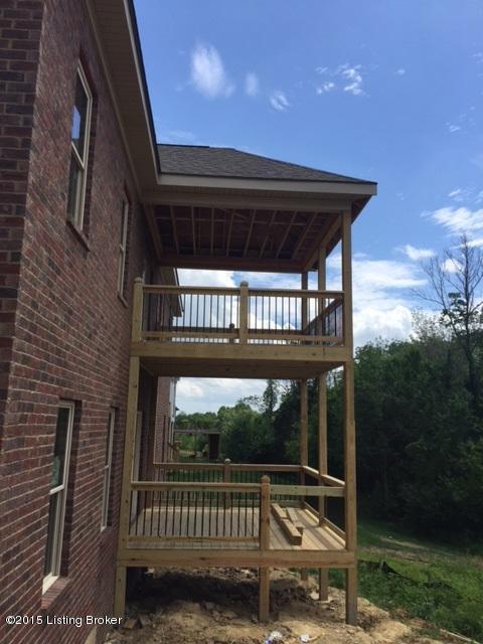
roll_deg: -1.6
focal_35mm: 29
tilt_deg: +12.6
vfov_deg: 61.7
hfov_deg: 48.2
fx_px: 540
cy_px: 322
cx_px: 242
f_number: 2.2
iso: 32
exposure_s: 1/2475
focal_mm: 4.15
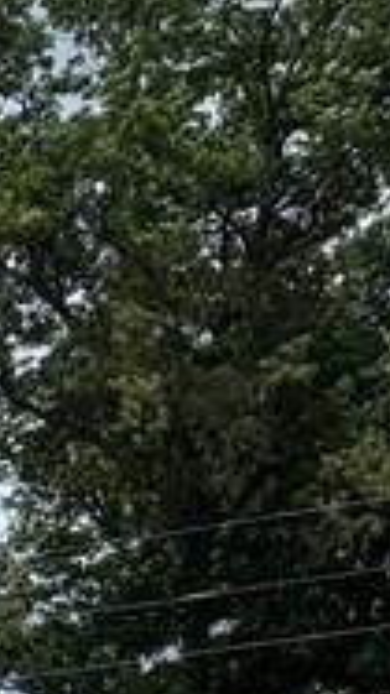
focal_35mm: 155
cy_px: 1039
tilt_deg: +1.5
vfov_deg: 13.1
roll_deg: +0.3
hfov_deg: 5.8
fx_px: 2853
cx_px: -1497
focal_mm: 5.96
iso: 50
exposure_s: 1/6711
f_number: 1.6
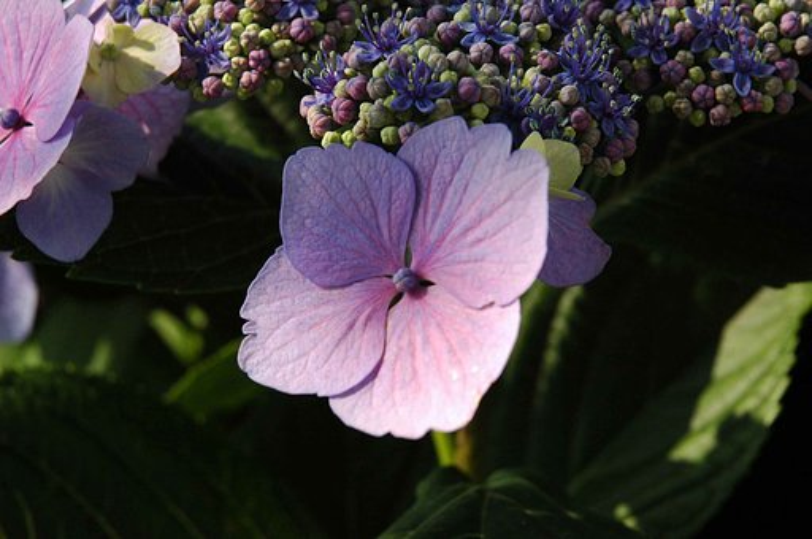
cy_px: 270
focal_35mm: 105
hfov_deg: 19.5
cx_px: 406
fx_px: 2365
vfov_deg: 13.0
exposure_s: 1/500
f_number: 8
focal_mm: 70
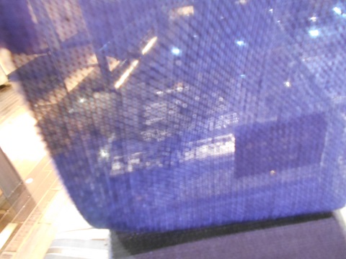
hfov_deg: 67.3
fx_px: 260
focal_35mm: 26
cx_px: 173
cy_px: 130
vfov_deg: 53.1
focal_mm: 4.6
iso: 800
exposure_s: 1/8
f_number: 3.2
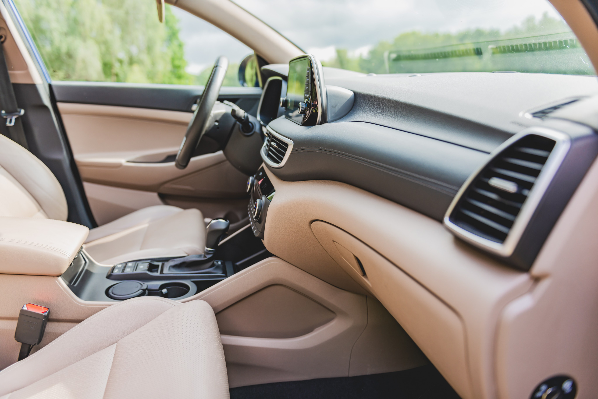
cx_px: 299
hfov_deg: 69.4
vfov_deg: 49.6
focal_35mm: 26
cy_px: 200
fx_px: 432
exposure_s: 1/200
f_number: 2.8
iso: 160
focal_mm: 26
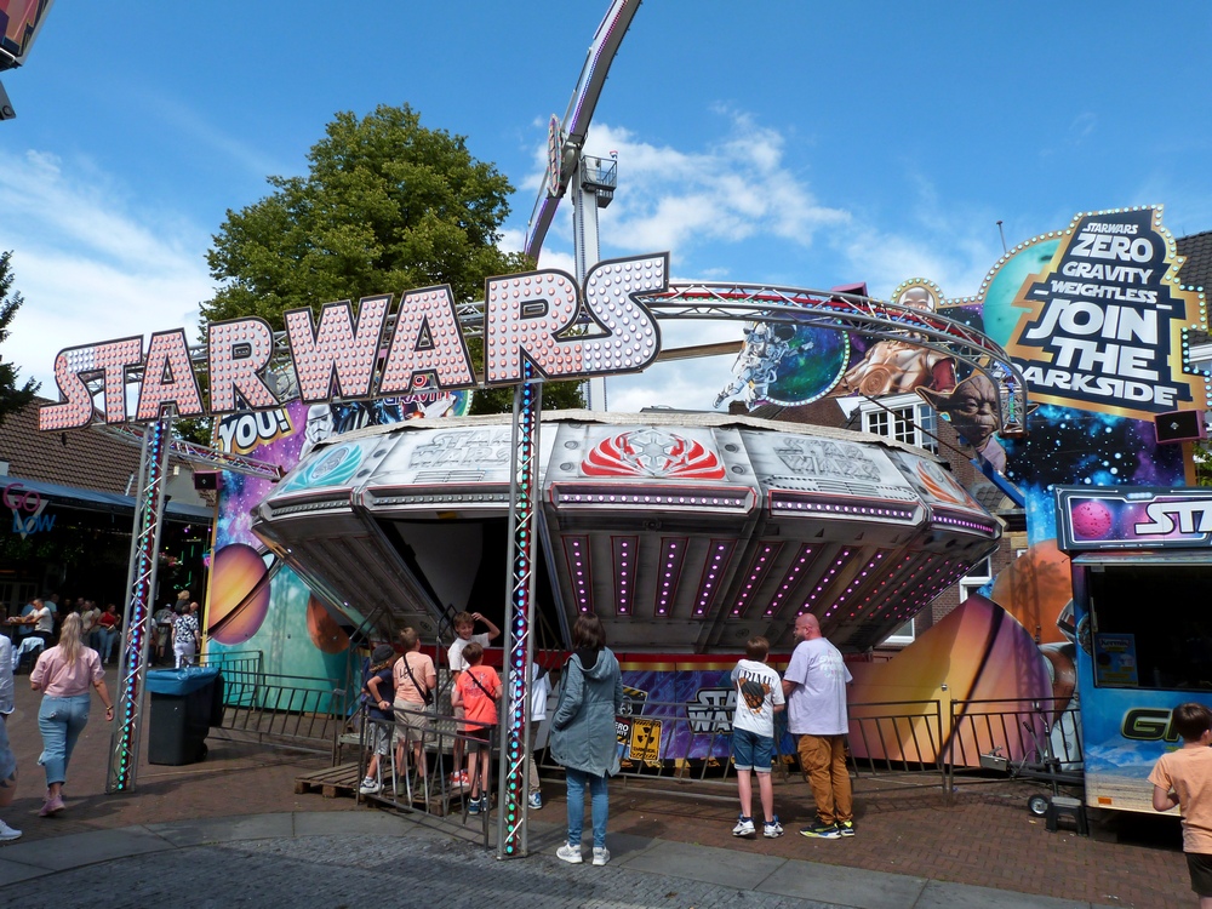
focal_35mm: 25
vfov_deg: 54.9
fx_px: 875
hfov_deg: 69.4
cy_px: 454
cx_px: 606
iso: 100
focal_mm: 4.5
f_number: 5.6
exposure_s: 1/320
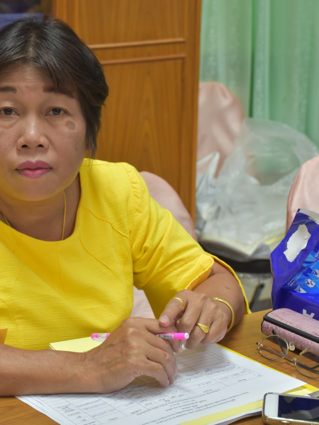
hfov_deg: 17.6
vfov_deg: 23.6
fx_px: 1020
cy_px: 213
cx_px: 62
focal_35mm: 83
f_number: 4.2
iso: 800
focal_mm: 38
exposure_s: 1/60
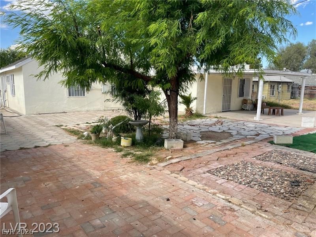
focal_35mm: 26
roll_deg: -0.6
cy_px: 118
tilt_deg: -6.7
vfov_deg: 53.1
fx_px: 237
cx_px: 158
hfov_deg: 67.3
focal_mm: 4.2
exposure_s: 1/1289
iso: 32
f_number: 1.6
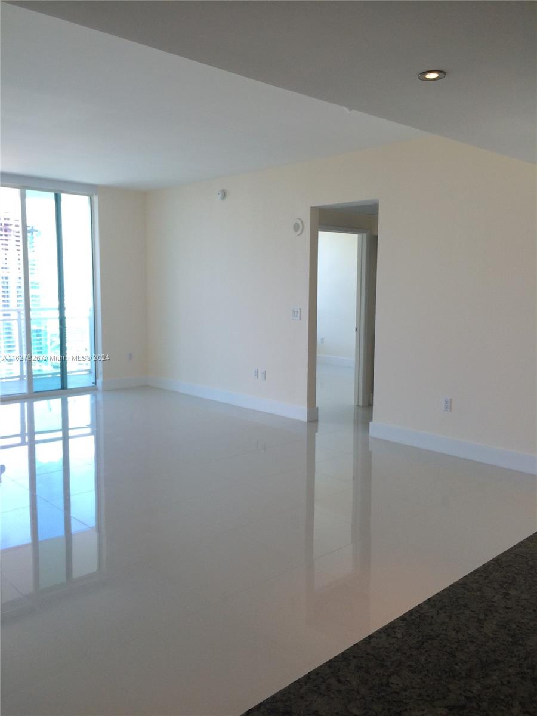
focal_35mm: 29
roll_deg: +0.2
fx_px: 600
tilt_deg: -7.3
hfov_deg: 48.2
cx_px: 268
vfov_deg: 61.7
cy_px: 358
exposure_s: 1/120
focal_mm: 4.15
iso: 40
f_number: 2.2
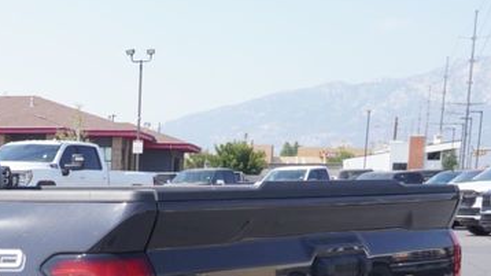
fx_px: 1230
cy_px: 394
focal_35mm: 94
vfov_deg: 12.3
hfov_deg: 20.5
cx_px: -163
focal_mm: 21
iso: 100
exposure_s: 1/125
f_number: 8
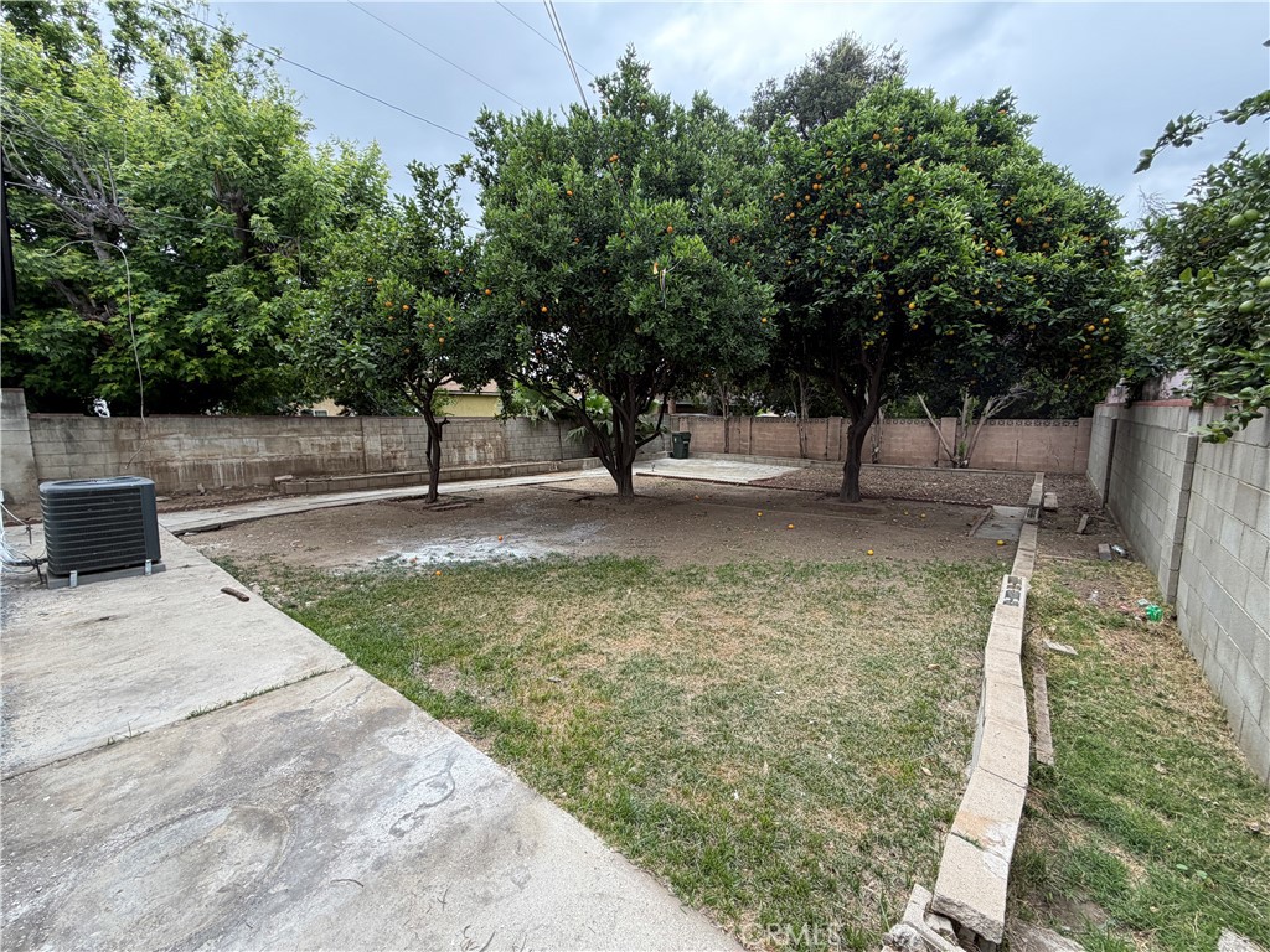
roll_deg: -0.1
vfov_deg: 85.7
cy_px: 476
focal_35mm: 14
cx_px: 635
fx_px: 514
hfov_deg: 102.1
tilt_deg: -7.3
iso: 50
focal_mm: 2.22
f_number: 2.2
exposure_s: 1/321
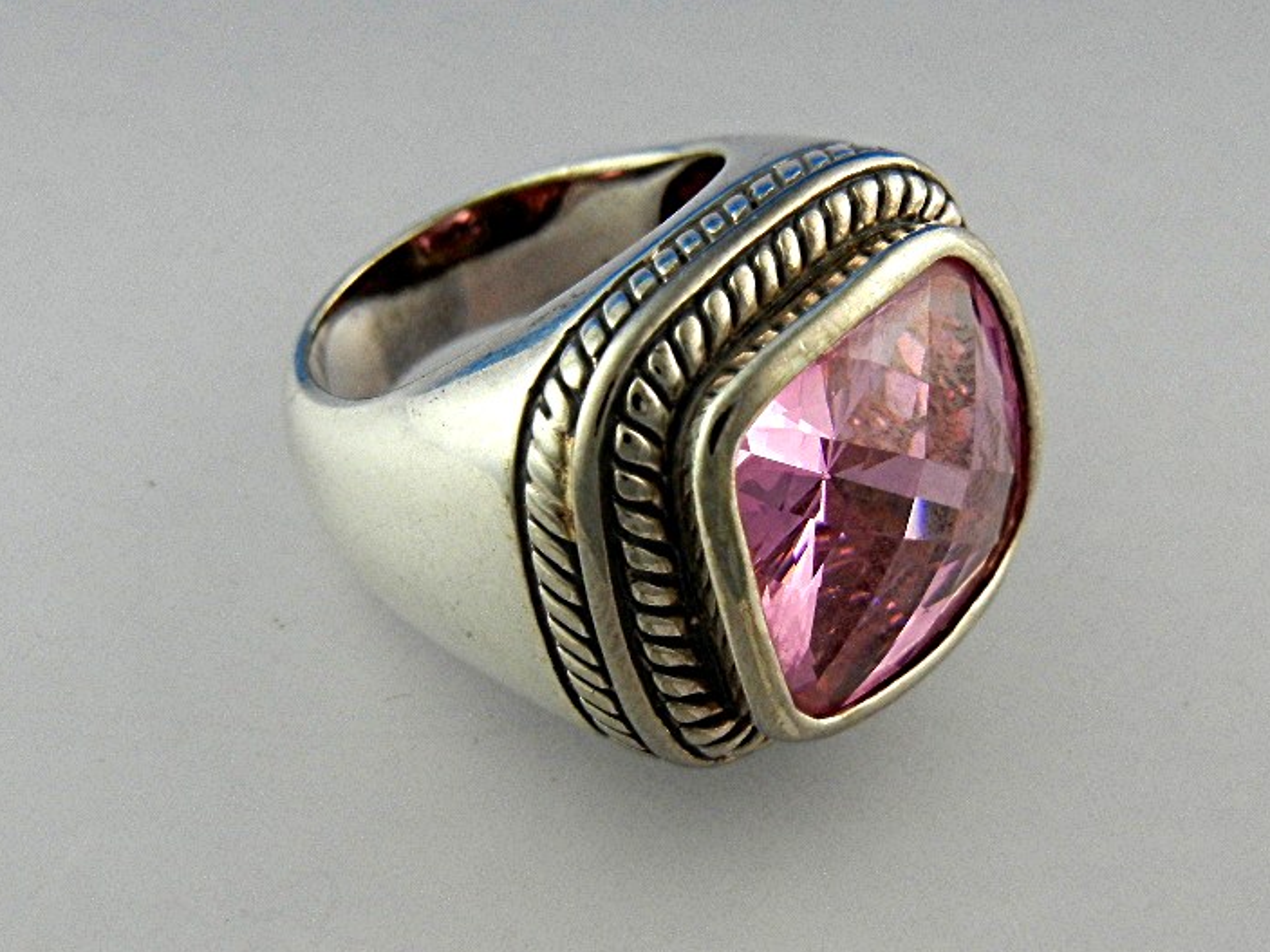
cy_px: 461
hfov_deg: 22.7
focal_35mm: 86
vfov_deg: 17.2
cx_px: 741
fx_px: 3155
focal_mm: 10.6
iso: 300
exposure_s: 1/60
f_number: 4
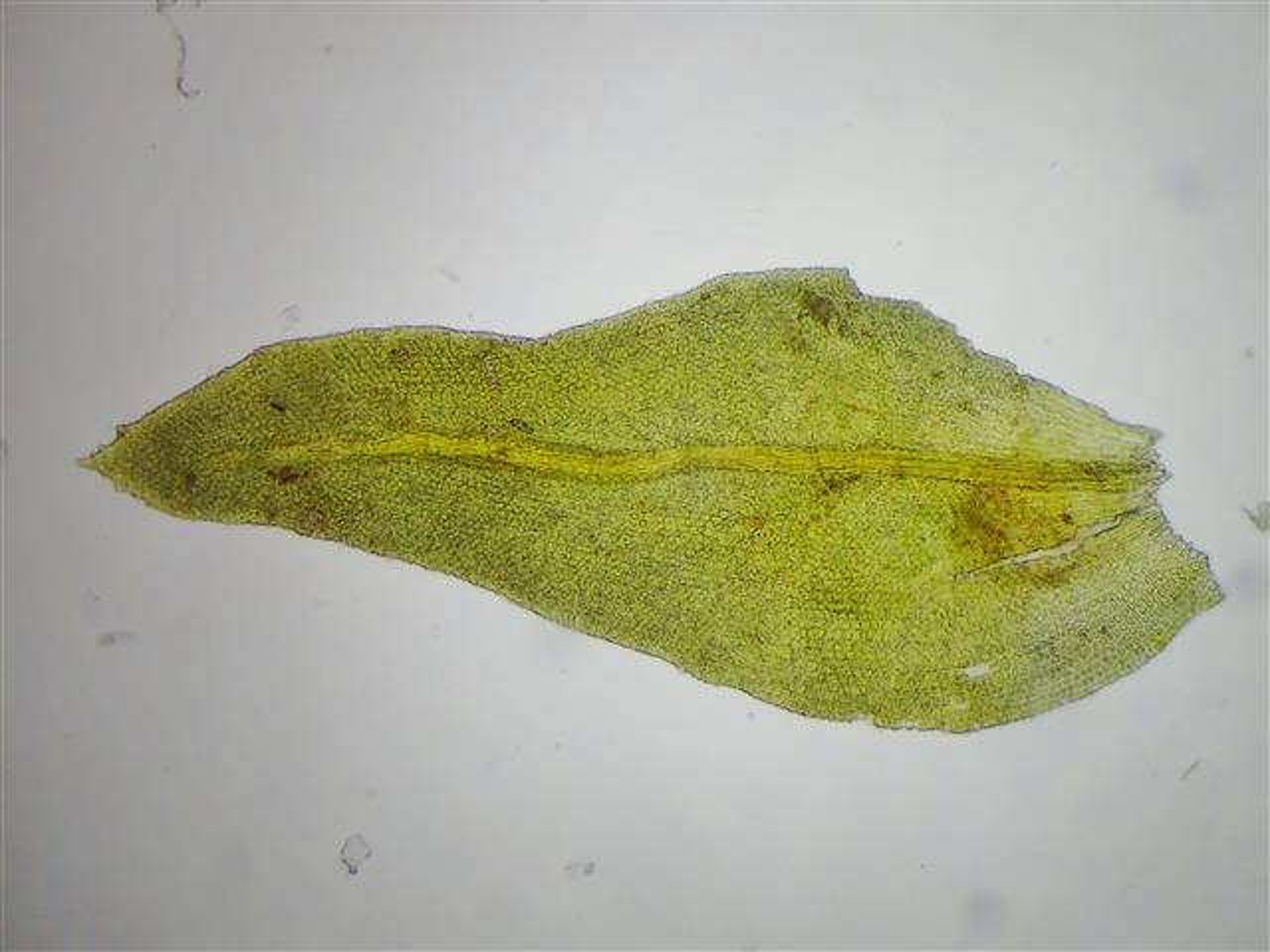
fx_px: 2238
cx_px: 635
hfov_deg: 31.7
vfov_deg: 24.0
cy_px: 476
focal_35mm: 61
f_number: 3.6
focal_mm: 11.01
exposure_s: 1/125
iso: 200
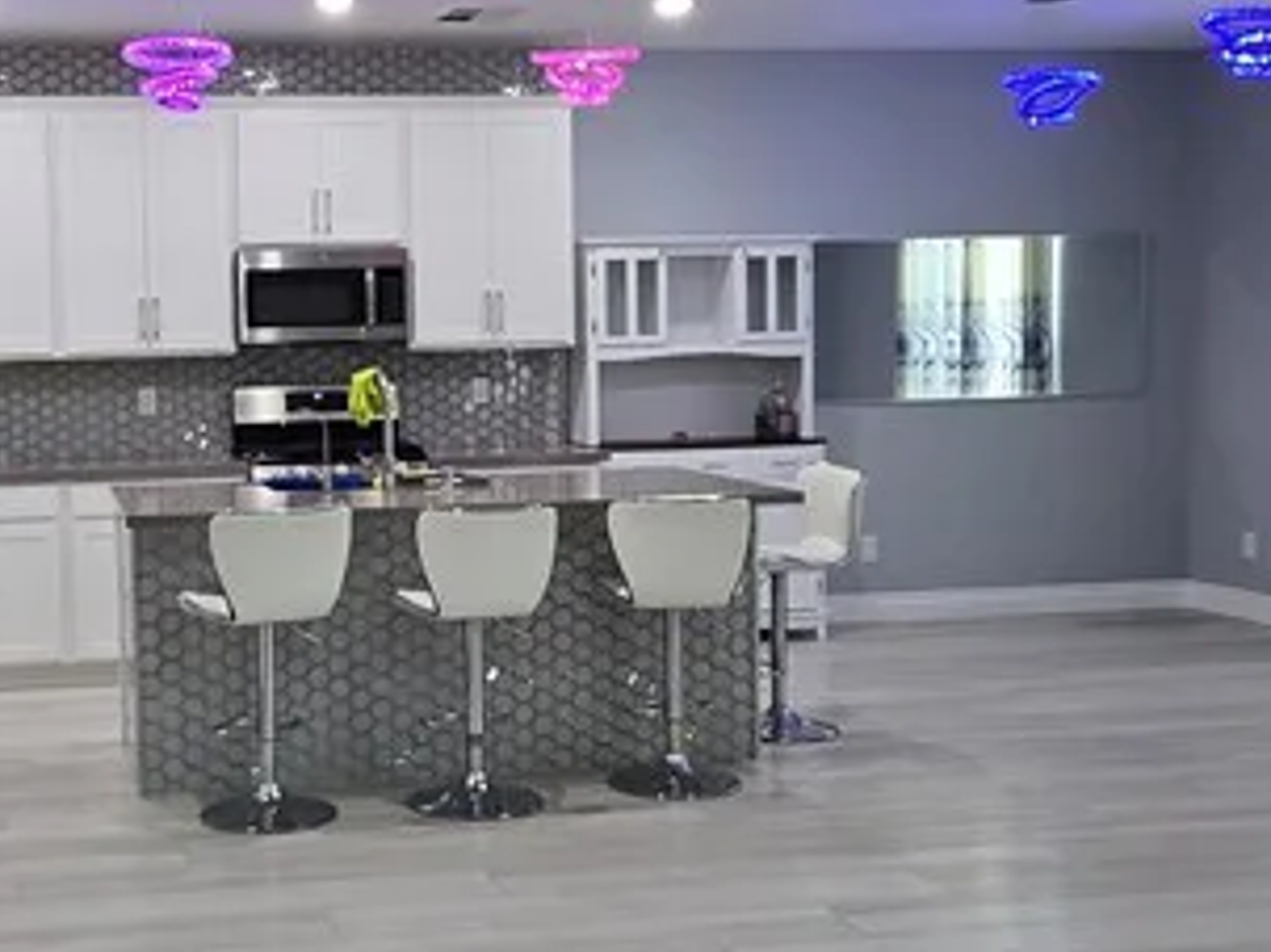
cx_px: 315
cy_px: 466
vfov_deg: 32.9
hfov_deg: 41.7
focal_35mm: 44
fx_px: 1615
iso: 80
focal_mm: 2.2
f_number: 2.2
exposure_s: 1/60
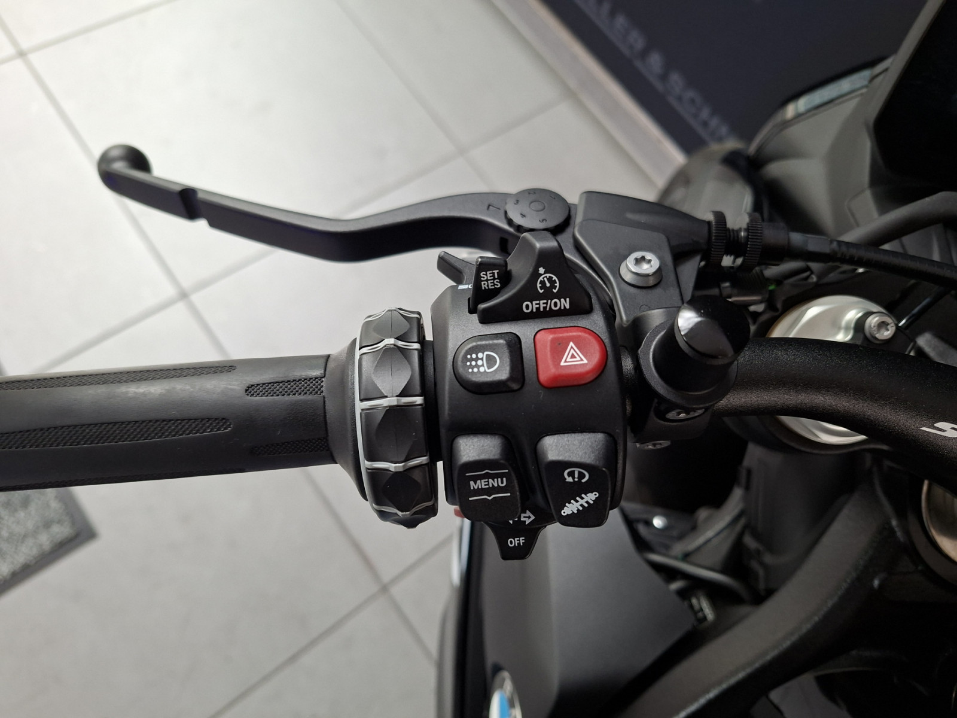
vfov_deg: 58.9
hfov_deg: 73.9
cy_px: 359
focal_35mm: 23
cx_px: 478
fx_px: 636
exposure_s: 1/100
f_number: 1.8
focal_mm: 5.54
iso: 250
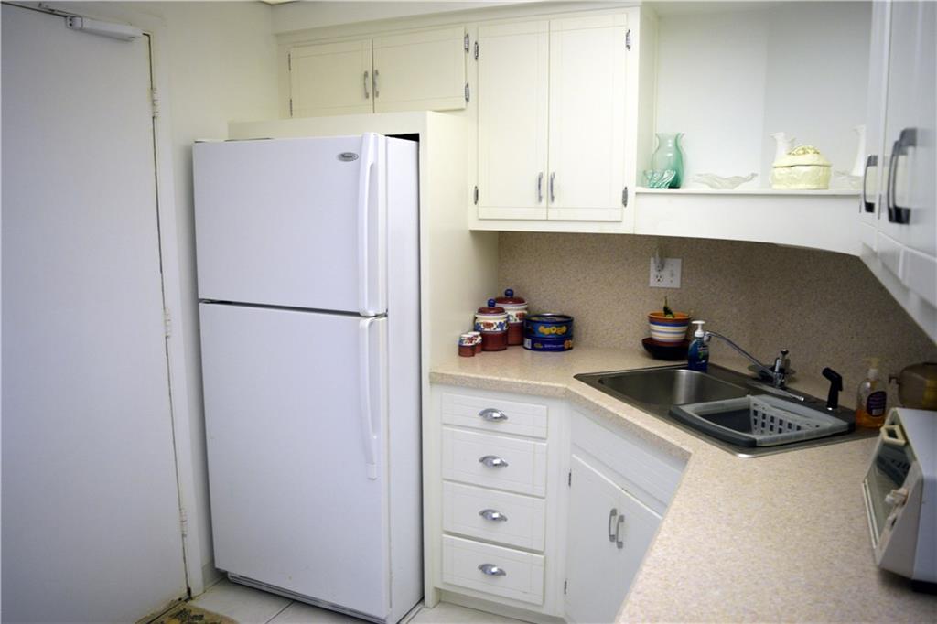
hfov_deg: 67.4
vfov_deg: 47.9
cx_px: 468
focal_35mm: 27
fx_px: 702
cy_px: 312
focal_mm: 18
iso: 400
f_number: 3.5
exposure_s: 1/50
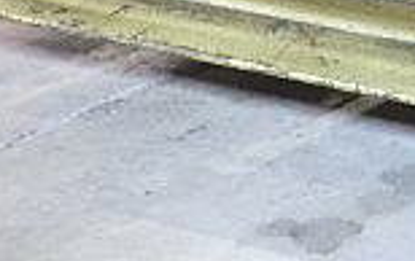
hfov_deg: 14.5
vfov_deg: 9.8
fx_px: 1394
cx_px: 792
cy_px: -299
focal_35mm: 123
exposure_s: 1/45
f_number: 3.5
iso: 1000
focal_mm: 5
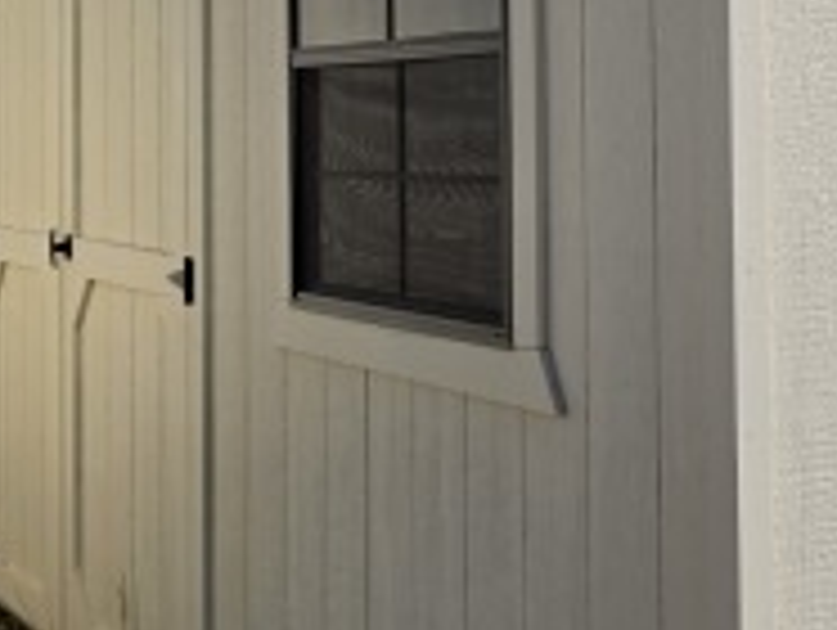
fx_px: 1913
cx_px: 774
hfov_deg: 23.9
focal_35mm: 79
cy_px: 63
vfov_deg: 18.4
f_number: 1.4
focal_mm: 6.5
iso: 40
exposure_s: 1/7939
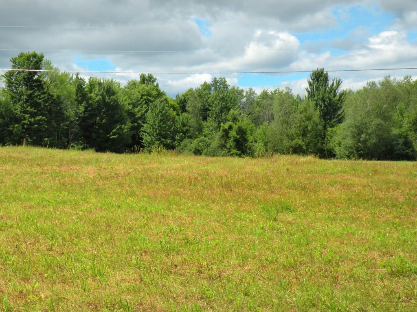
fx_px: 916
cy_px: 156
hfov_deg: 25.7
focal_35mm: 76
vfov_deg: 19.4
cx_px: 208
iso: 64
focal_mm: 13.4
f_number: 7.1
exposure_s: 1/238
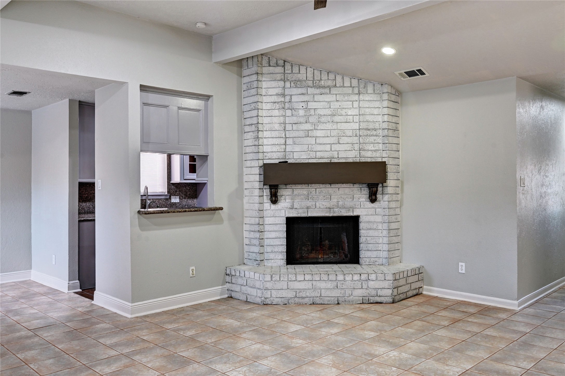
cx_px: 282
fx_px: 470
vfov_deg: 43.5
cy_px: 188
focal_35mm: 30
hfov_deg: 62.0
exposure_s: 1/8
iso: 400
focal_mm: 30
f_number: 8
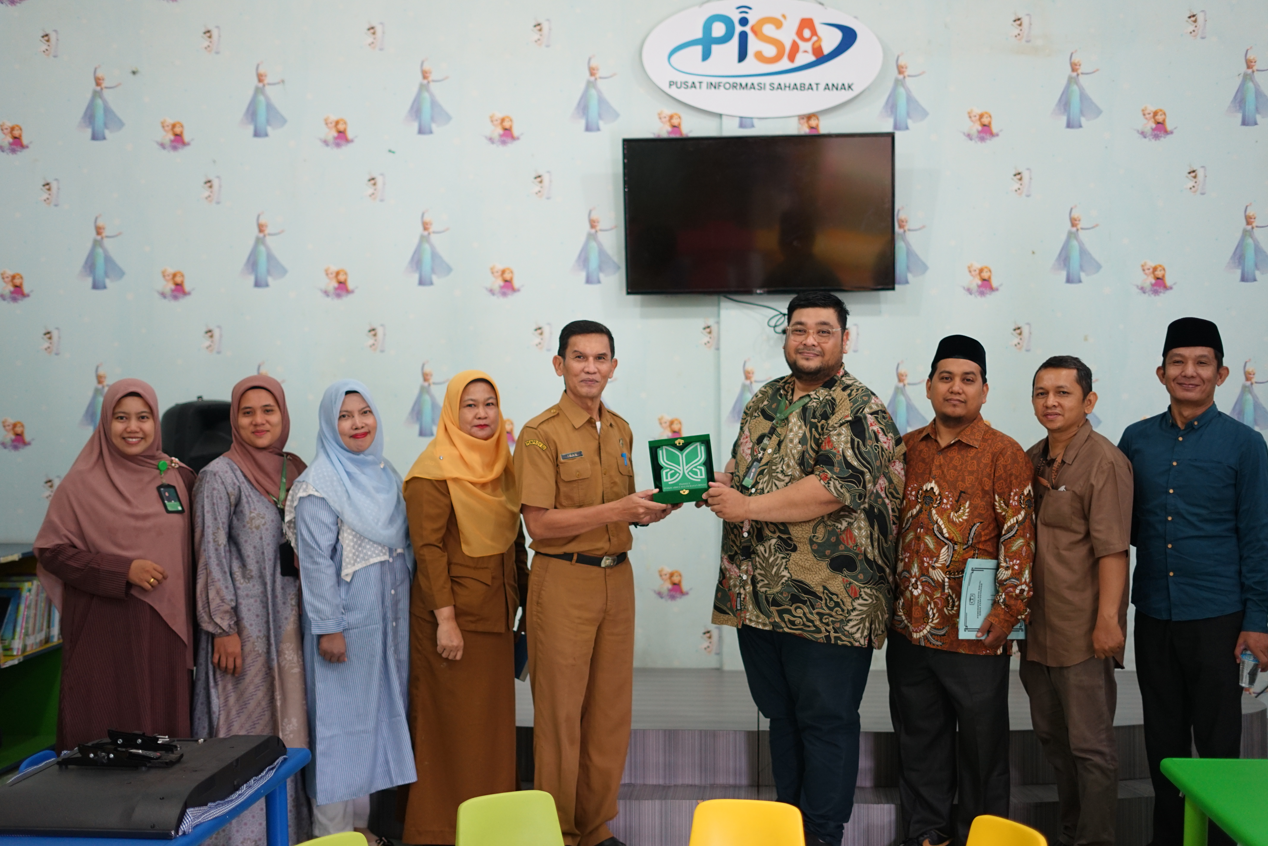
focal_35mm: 51
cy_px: 427
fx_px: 1796
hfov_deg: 38.9
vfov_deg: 26.5
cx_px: 624
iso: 640
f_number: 1.8
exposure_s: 1/100
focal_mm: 50
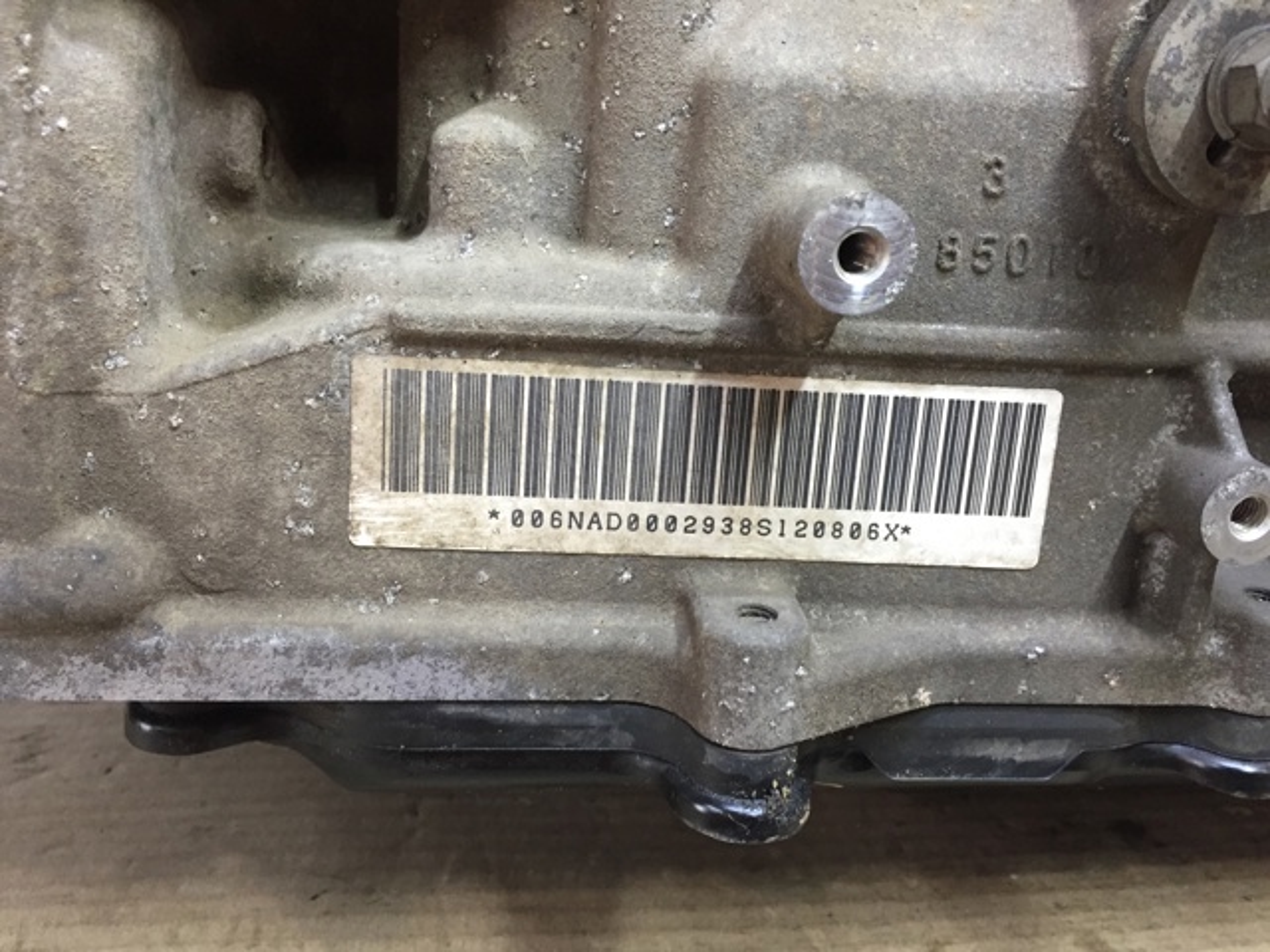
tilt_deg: -16.0
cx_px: 635
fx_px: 1064
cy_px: 476
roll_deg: -1.6
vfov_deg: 48.2
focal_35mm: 29
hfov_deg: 61.7
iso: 160
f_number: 2.2
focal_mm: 4.15
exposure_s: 1/33
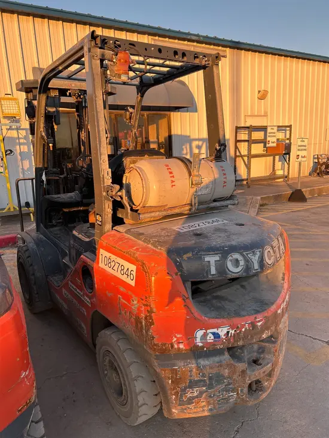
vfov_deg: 67.3
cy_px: 219
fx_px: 329
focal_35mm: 26
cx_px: 164
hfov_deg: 53.1
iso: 50
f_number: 1.5
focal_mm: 5.7
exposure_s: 1/597
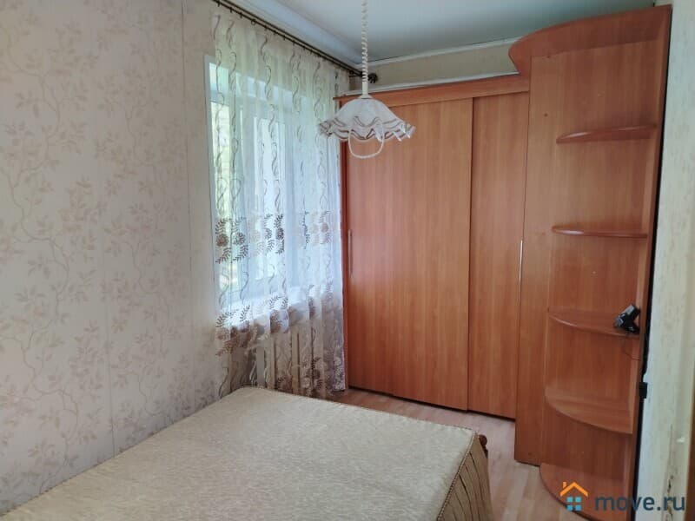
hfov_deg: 71.6
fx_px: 482
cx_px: 348
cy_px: 260
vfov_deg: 56.8
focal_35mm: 24
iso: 291
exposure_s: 1/50
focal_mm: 5.25
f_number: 1.75
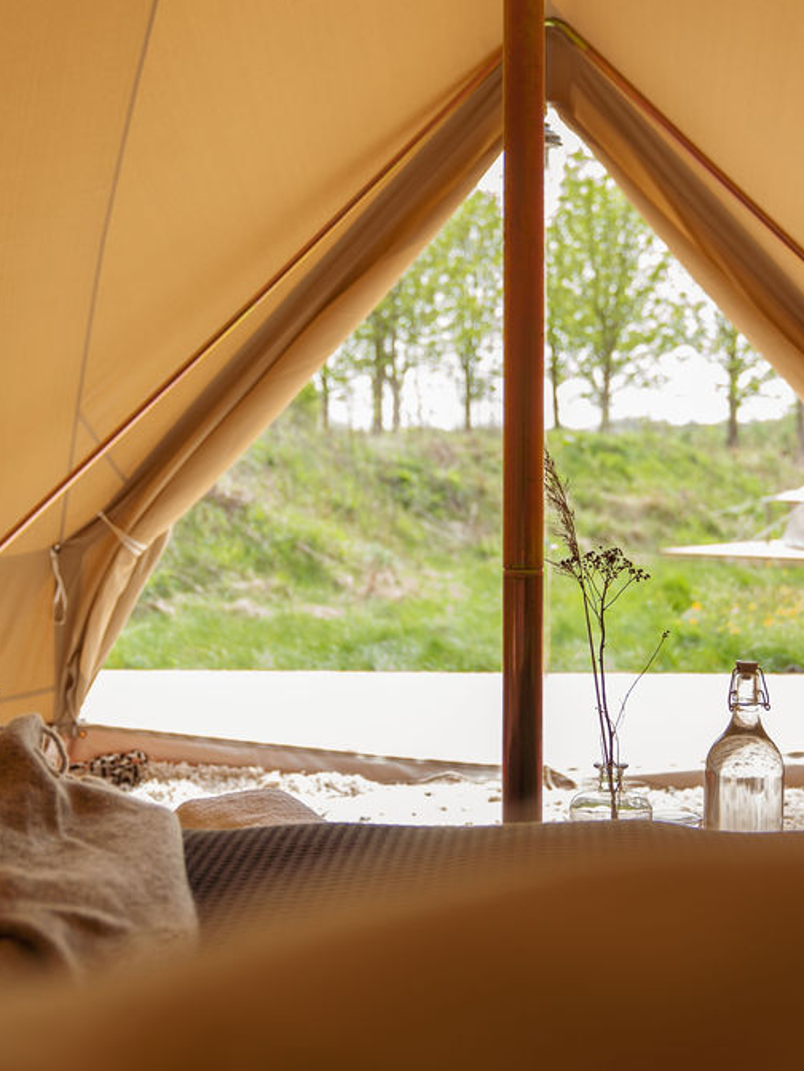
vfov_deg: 38.2
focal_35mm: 50
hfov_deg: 29.0
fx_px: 1548
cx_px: 482
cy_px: 543
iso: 100
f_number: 2.8
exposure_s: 1/160
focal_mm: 29
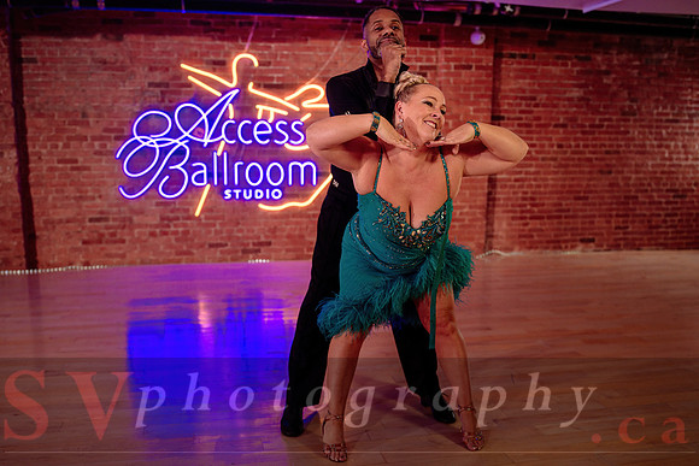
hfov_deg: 59.0
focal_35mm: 32
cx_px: 331
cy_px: 264
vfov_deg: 41.3
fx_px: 617
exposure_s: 1/400
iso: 800
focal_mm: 28
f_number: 2
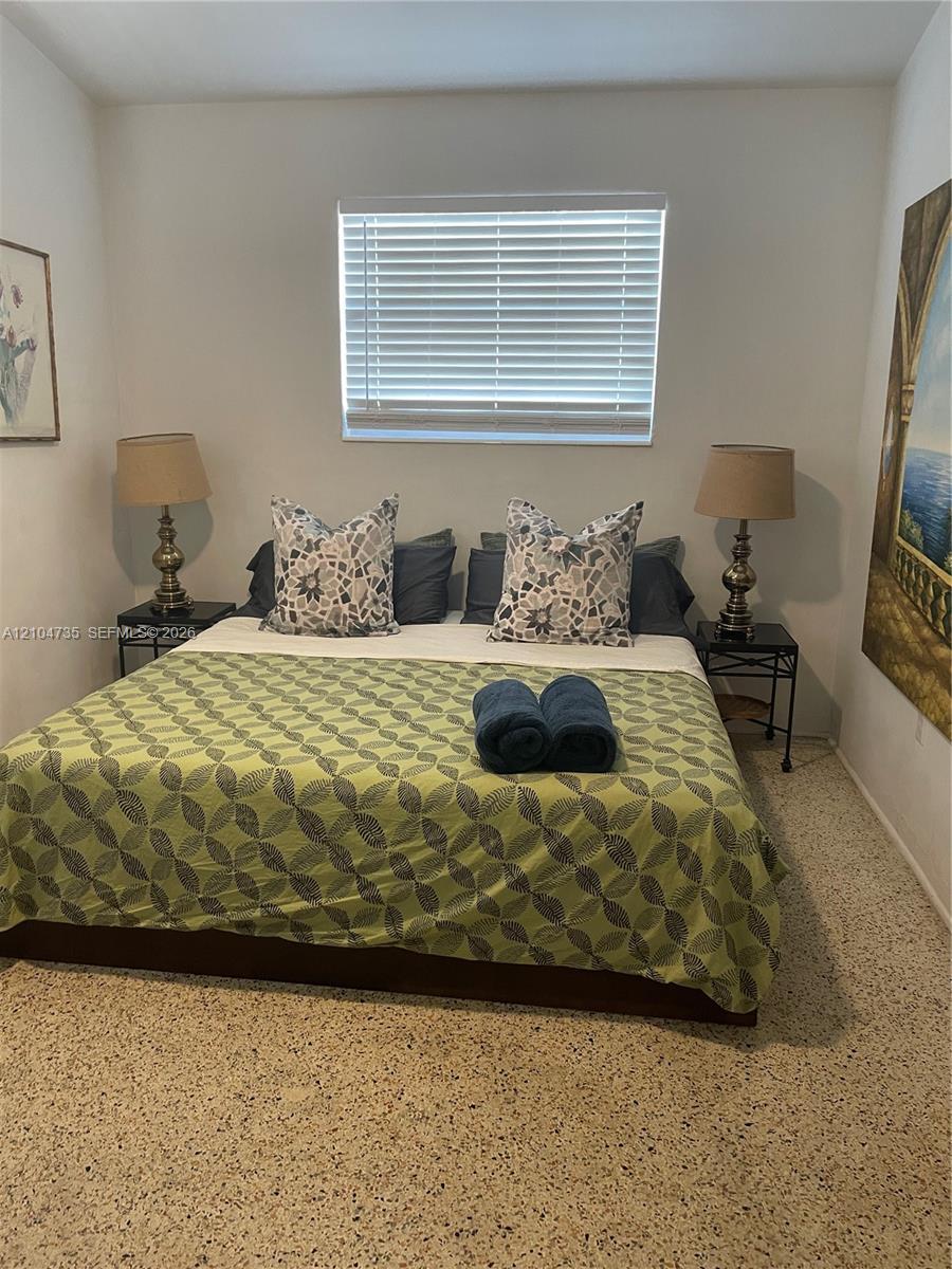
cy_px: 634
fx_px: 953
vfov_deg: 67.3
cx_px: 476
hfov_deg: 53.1
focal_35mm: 26
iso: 250
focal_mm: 4.2
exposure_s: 1/60
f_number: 1.6
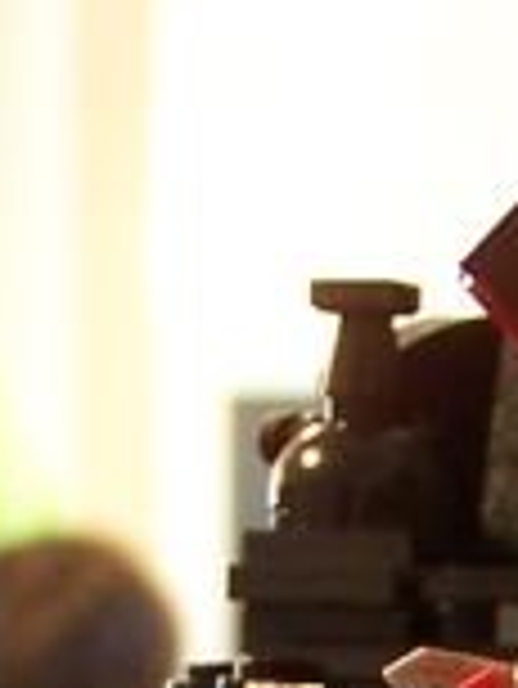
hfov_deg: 3.5
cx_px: 923
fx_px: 8548
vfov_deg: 4.5
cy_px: 1619
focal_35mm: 429
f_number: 3.2
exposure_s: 1/2
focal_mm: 10.7
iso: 80
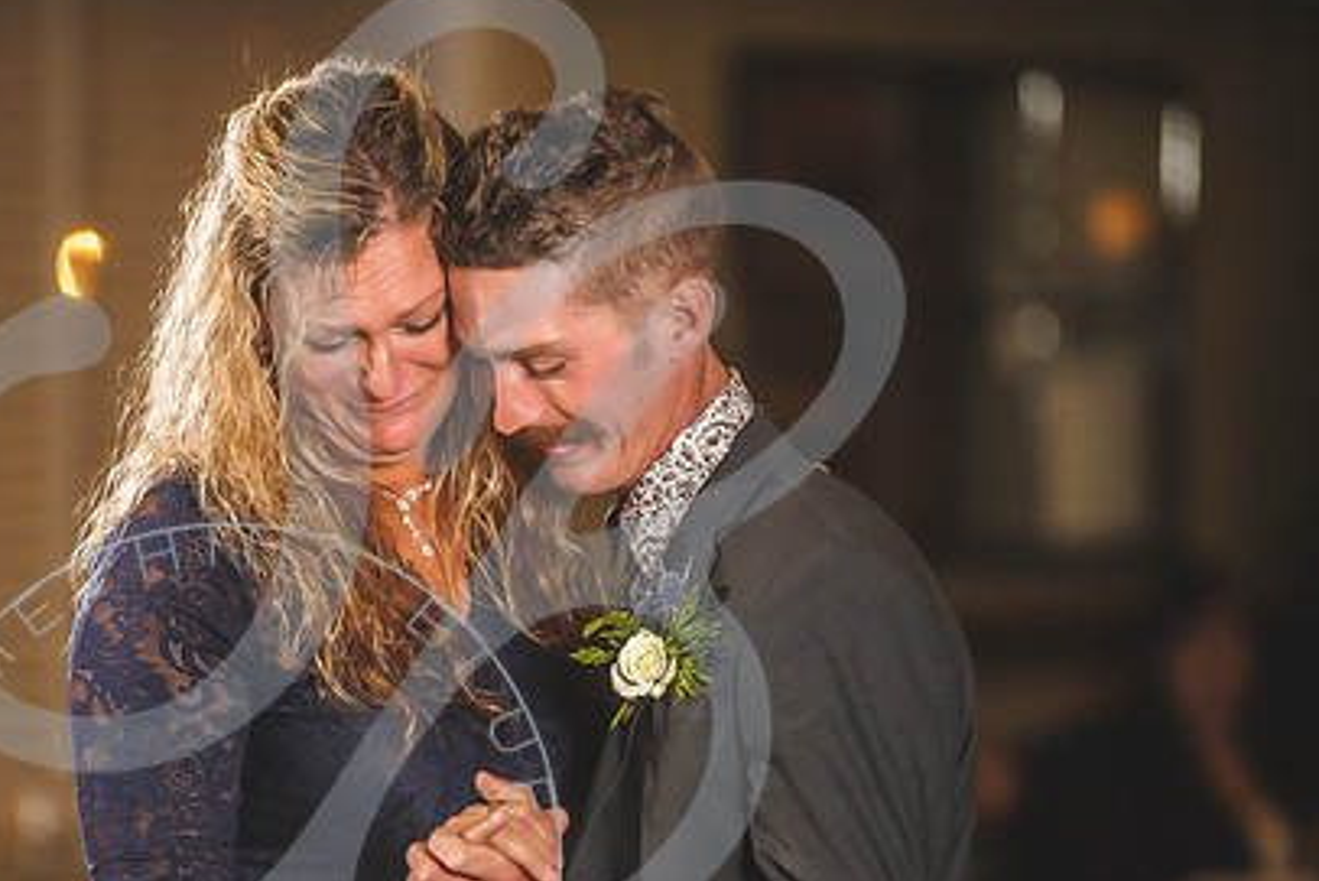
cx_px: 390
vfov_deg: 4.8
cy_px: 584
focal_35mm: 286
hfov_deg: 7.2
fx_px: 10482
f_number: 2.8
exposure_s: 1/200
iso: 800
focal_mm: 200
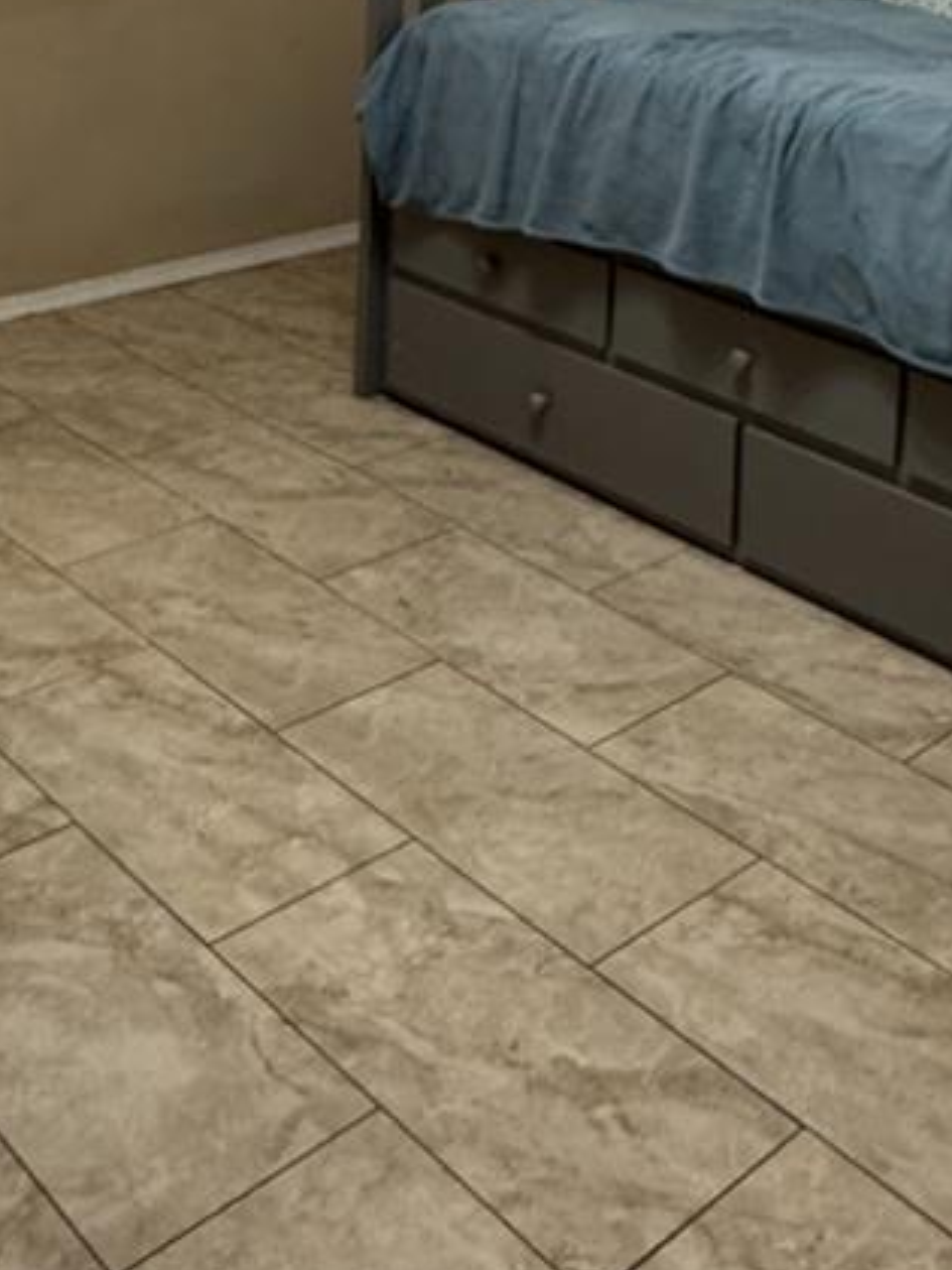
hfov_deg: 29.1
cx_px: 503
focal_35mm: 50
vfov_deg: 33.1
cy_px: -145
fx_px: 1833
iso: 400
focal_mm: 2.22
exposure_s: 1/60
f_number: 2.2
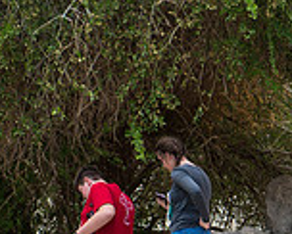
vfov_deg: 6.1
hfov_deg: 7.6
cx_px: 407
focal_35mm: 250
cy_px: 323
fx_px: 2163
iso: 200
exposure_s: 1/800
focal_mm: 70
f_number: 2.8
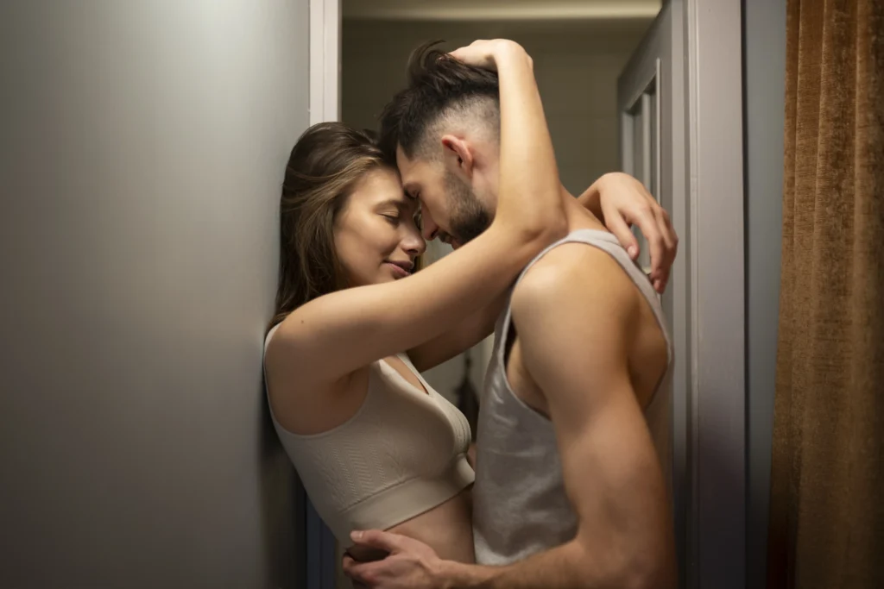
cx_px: 442
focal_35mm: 35
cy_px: 294
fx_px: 860
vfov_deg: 37.9
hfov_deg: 54.4
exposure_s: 1/200
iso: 800
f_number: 1.6
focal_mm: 35
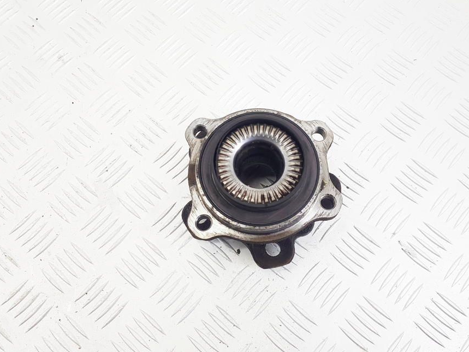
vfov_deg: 45.4
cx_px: 255
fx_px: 420
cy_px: 169
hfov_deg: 58.3
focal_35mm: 31
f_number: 1.7
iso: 64
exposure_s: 1/100
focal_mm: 4.2
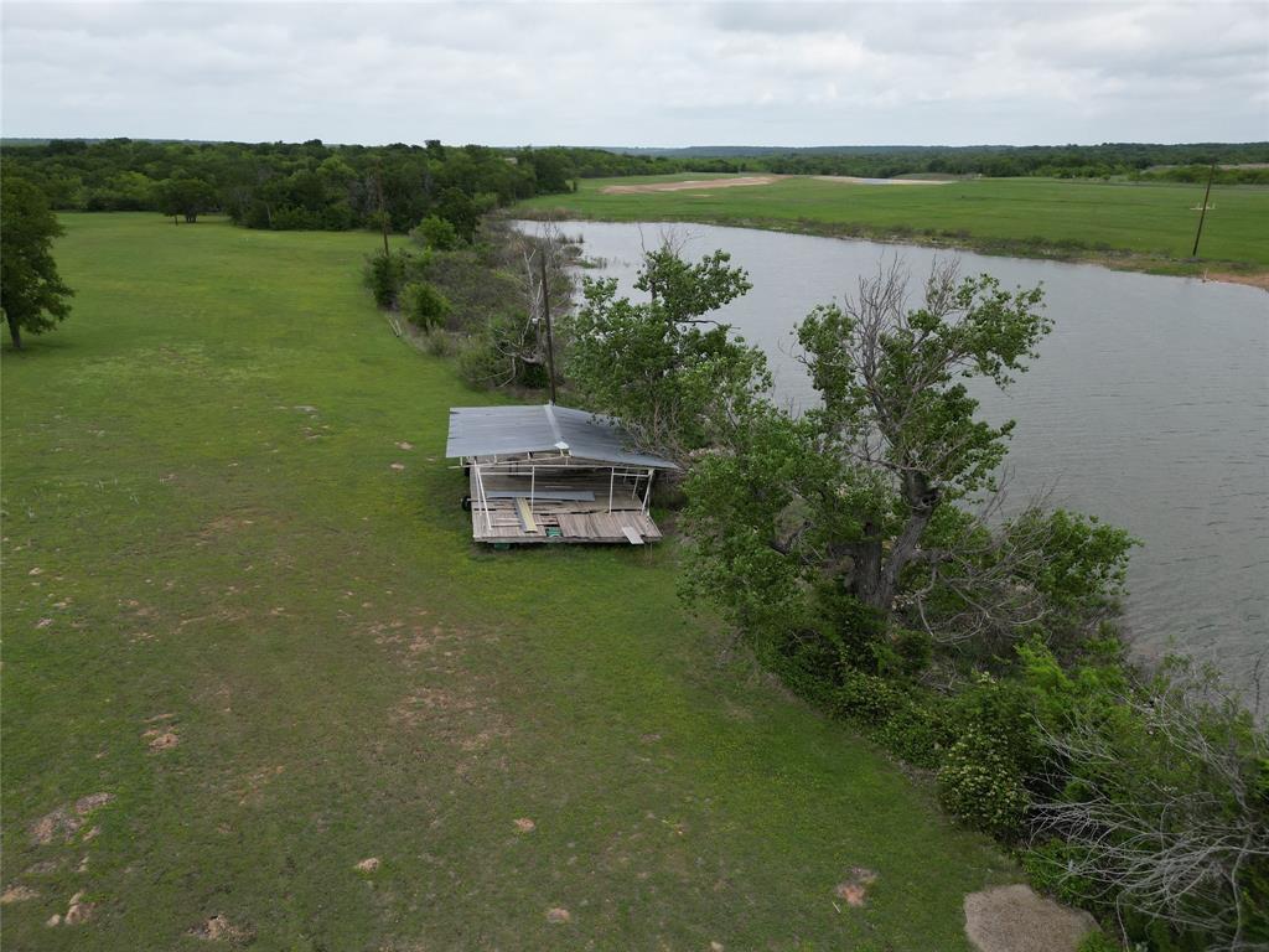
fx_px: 880
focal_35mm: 24
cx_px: 634
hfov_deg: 71.6
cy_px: 476
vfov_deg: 56.8
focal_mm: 6.72
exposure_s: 1/2500
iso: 200
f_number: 1.7
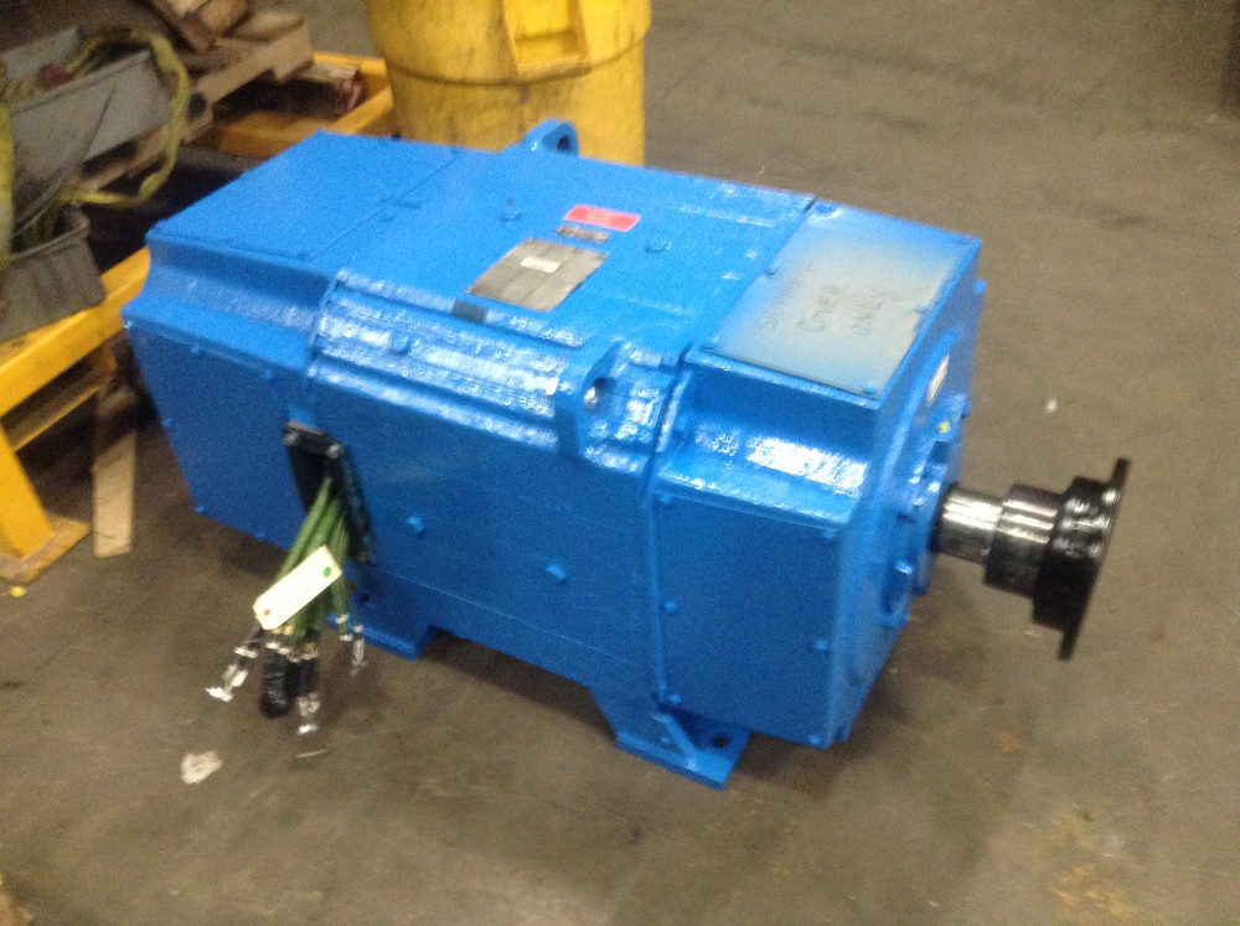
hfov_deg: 55.4
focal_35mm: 33
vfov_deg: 42.8
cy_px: 463
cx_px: 620
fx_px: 1180
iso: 250
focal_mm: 3.3
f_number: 2.4
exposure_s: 1/15
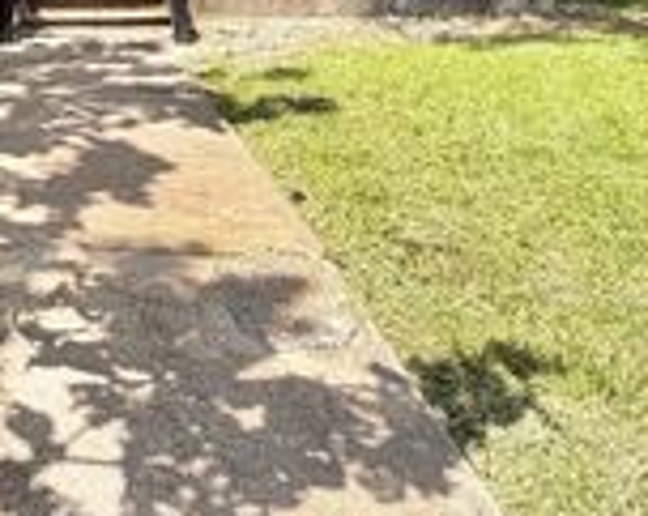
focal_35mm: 45
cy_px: -224
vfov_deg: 26.1
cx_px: 111
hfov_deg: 39.3
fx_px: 861
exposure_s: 1/613
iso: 40
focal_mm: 2.22
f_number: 2.2
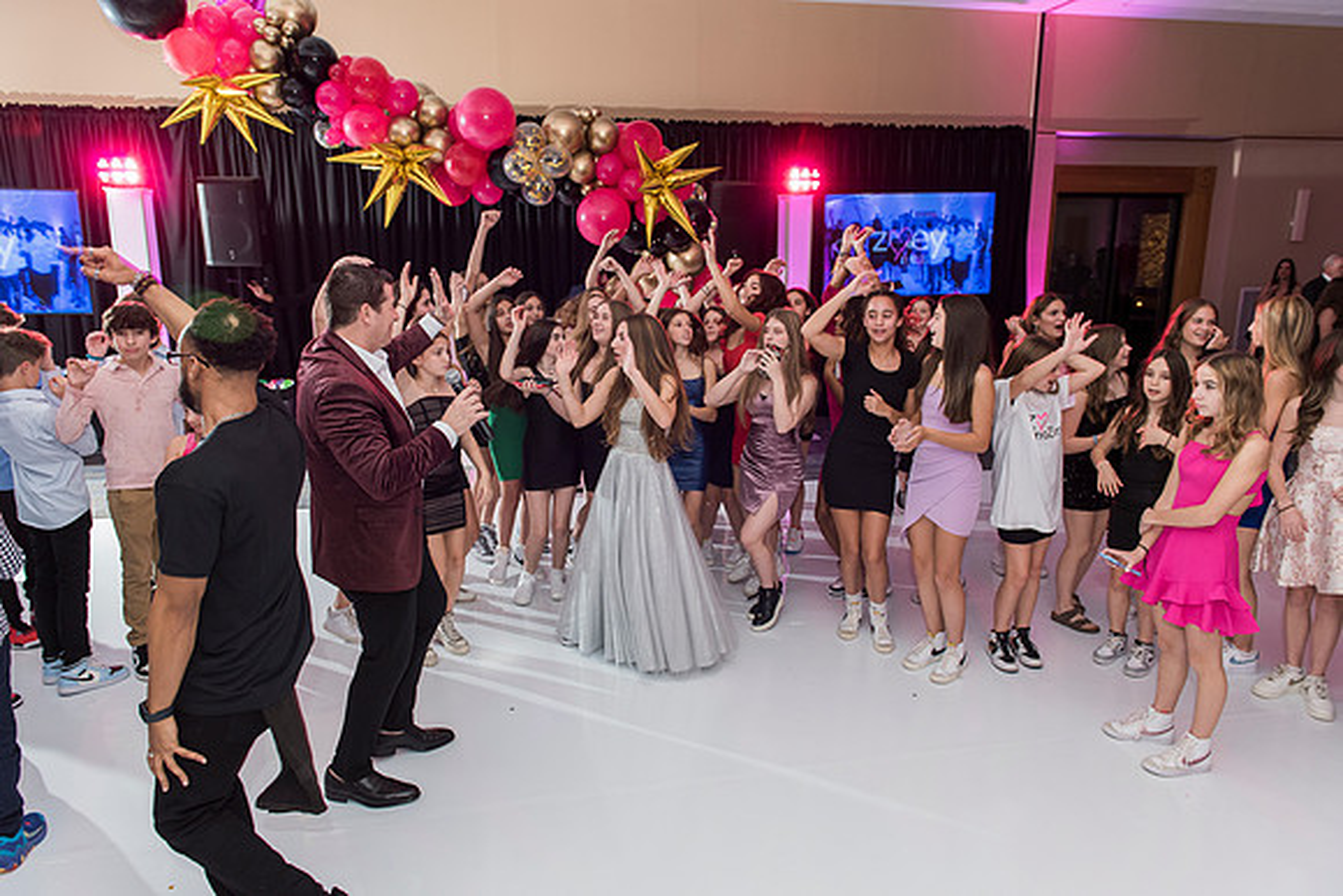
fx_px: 896
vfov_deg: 53.2
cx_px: 672
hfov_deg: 73.7
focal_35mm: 24
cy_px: 448
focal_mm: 24
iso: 1250
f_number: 4
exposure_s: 1/100
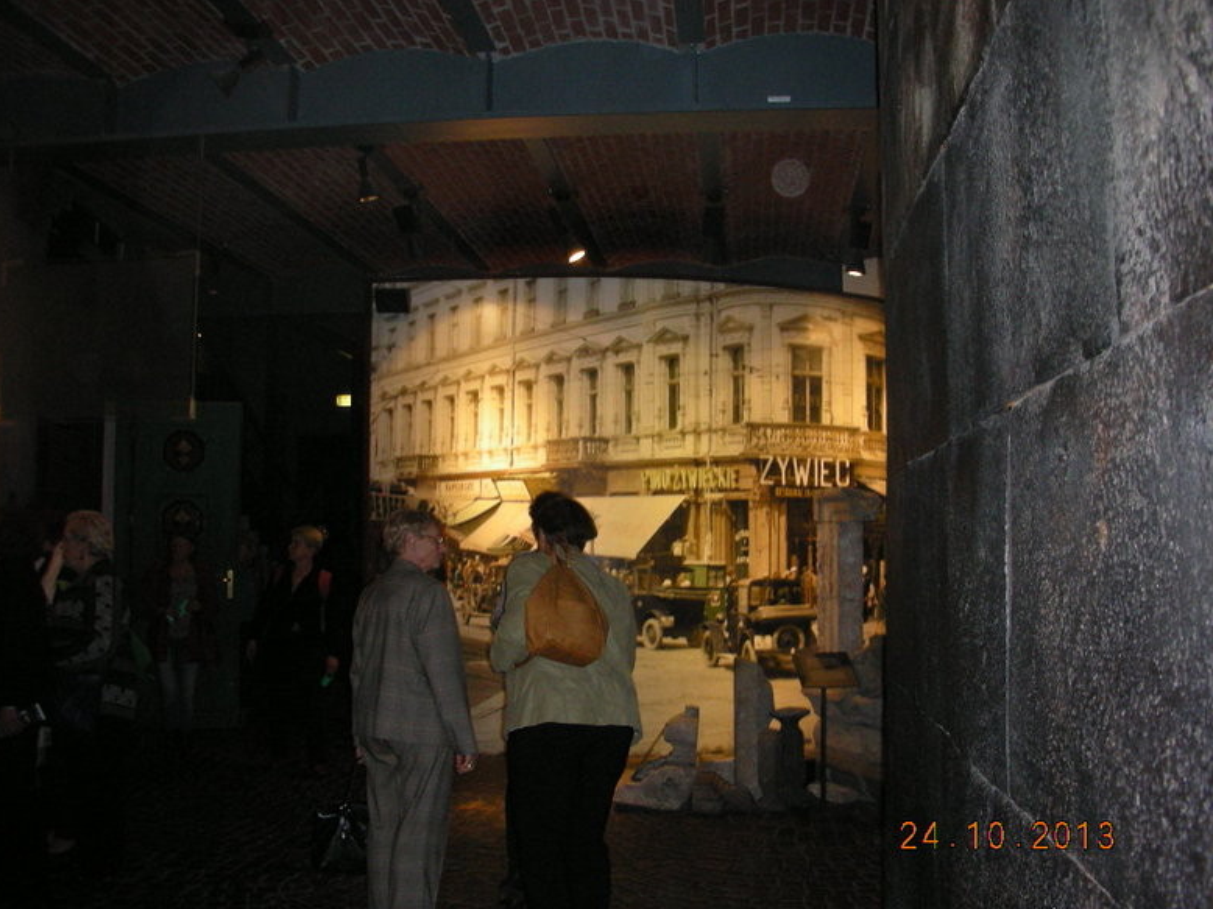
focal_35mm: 36
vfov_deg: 39.6
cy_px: 466
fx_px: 1261
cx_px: 591
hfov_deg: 51.4
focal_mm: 5.8
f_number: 3
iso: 200
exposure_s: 1/60.1
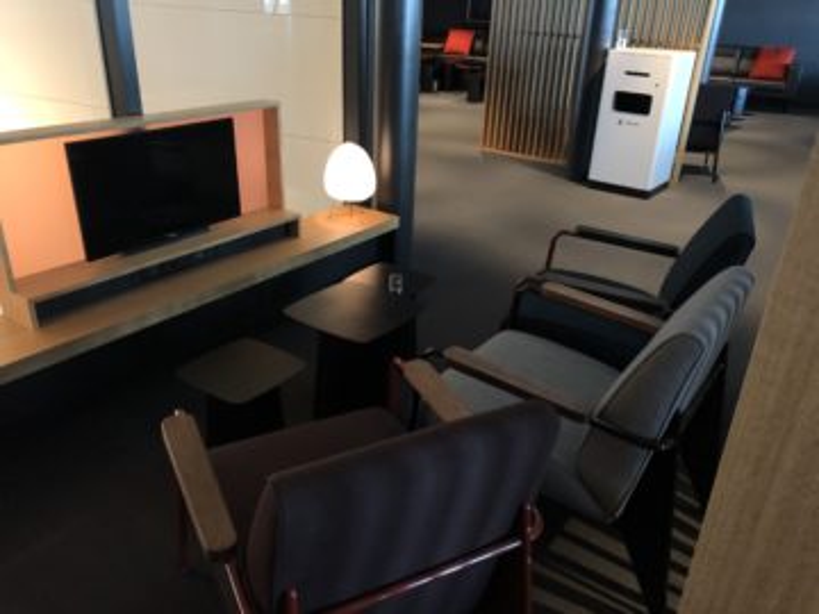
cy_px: 307
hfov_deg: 63.4
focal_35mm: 28
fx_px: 662
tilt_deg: -25.8
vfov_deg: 49.7
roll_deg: -2.1
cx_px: 410
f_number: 1.8
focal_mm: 4
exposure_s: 1/15
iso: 50
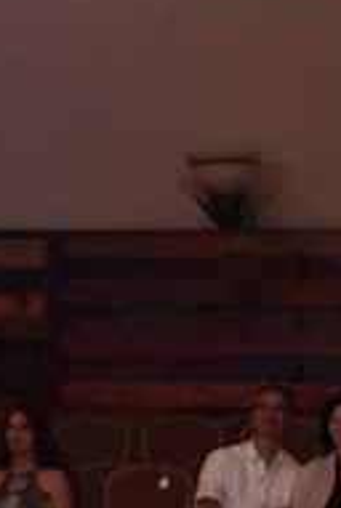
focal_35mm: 364
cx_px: 31
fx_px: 5153
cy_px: 731
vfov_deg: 5.6
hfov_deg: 3.8
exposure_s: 1/250
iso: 2000
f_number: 5.6
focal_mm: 120
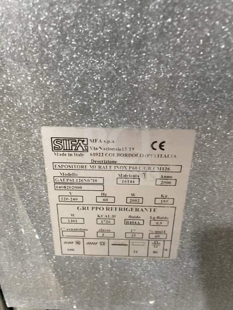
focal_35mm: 26
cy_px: 155
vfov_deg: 67.3
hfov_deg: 53.1
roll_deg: +1.0
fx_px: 233
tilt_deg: -25.0
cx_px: 116
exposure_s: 1/56
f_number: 1.6
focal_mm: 4.2
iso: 500
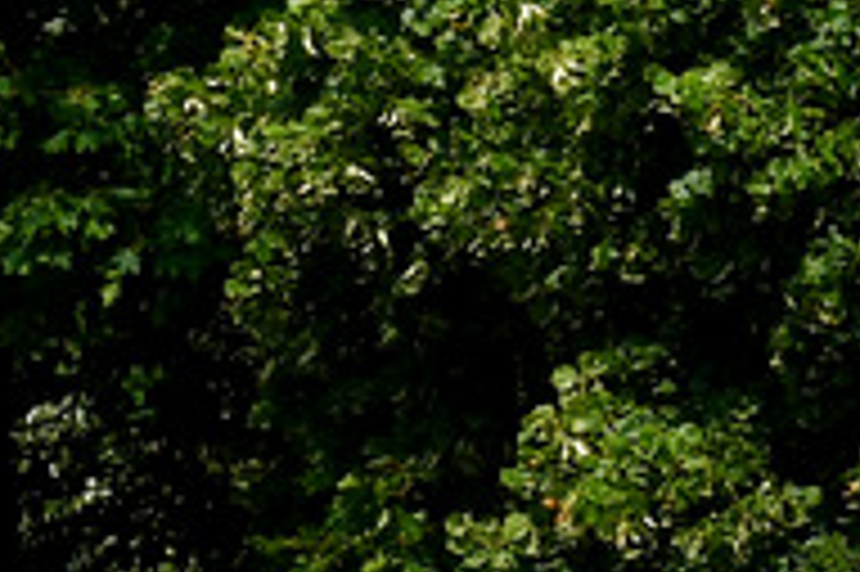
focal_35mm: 456
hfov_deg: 4.5
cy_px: 1074
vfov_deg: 3.0
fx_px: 10884
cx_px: 198
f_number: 6.3
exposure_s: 1/1600
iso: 200
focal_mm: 45
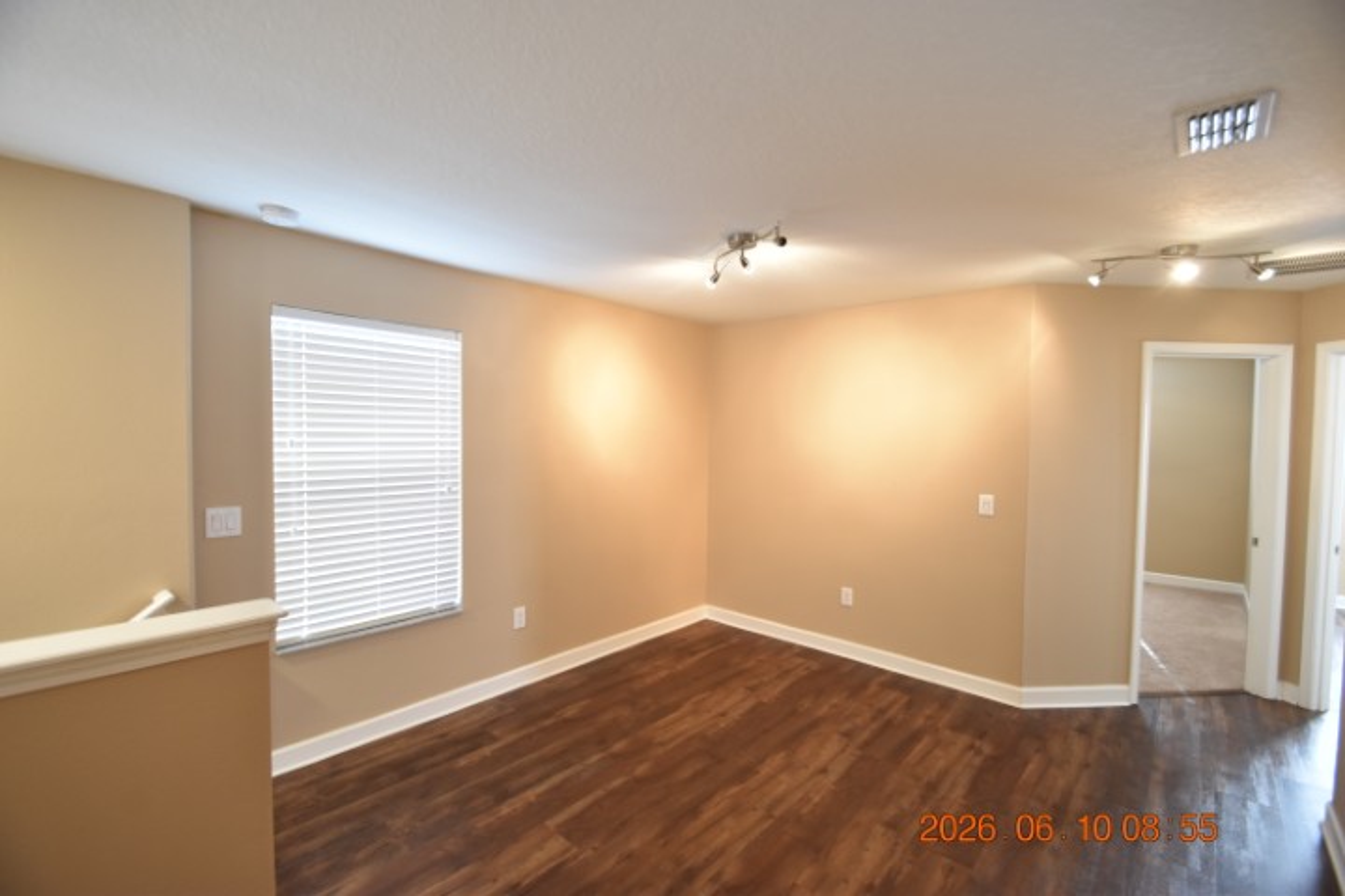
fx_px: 560
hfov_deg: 100.4
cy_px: 448
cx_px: 672
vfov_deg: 77.3
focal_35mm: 15
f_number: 3.5
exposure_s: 1/15
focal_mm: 10
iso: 800
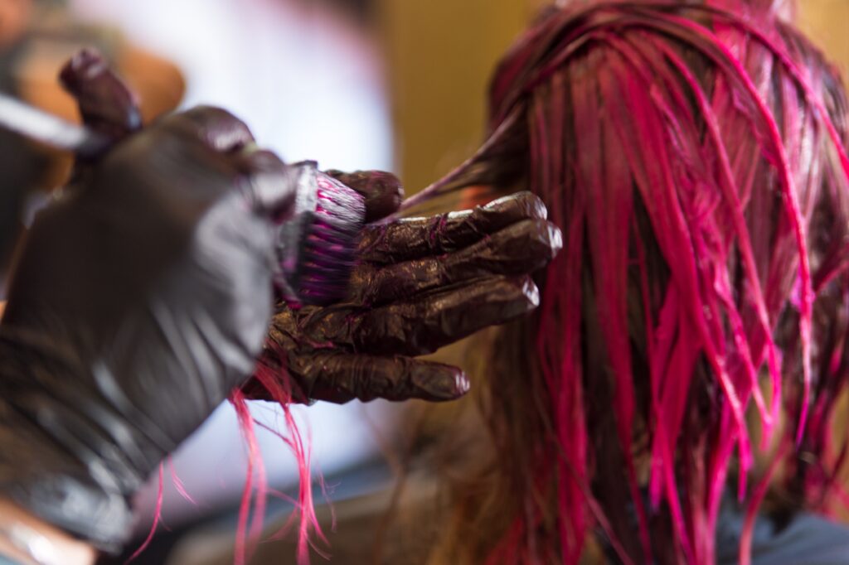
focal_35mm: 75
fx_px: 1768
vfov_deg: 18.2
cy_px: 282
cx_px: 424
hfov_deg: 27.0
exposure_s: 1/125
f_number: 2.8
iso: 1000
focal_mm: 75
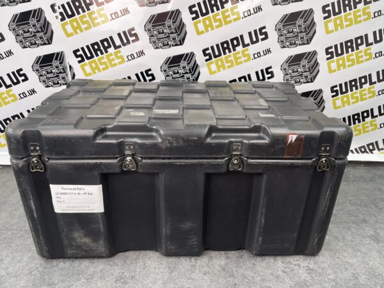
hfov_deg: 69.4
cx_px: 192
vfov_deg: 54.9
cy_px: 144
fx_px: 277
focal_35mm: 25
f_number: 1.6
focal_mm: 5.1
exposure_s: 1/100
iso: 80
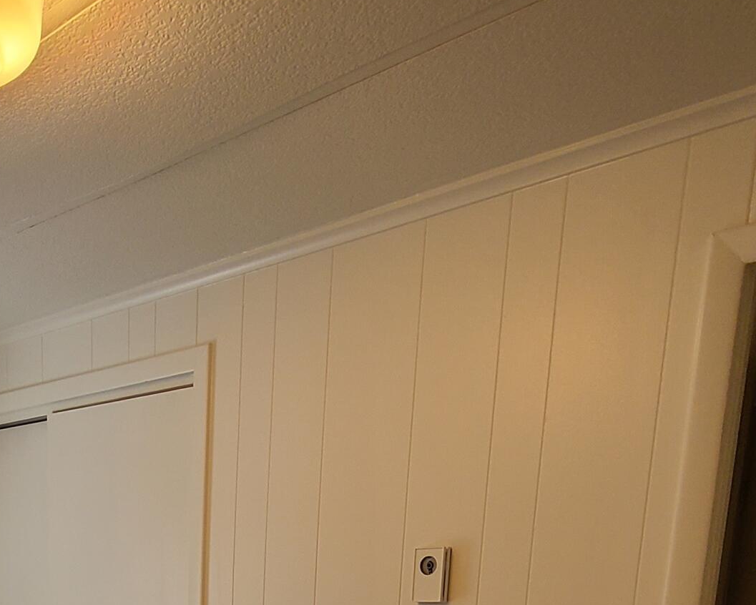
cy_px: 783
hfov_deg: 47.9
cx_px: 170
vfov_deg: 31.7
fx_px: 806
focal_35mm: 36
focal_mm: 2.2
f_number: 2.2
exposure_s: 1/60
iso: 160
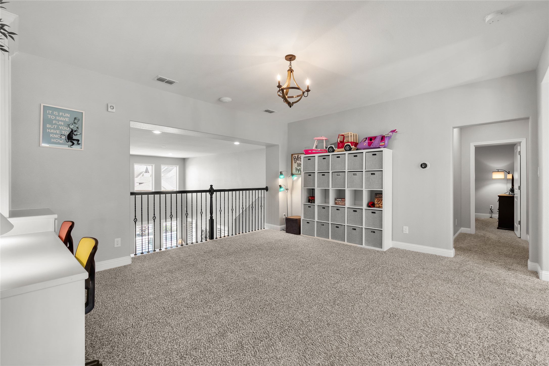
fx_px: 229
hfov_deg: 100.4
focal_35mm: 15
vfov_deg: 77.3
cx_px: 274
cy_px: 183
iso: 320
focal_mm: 10
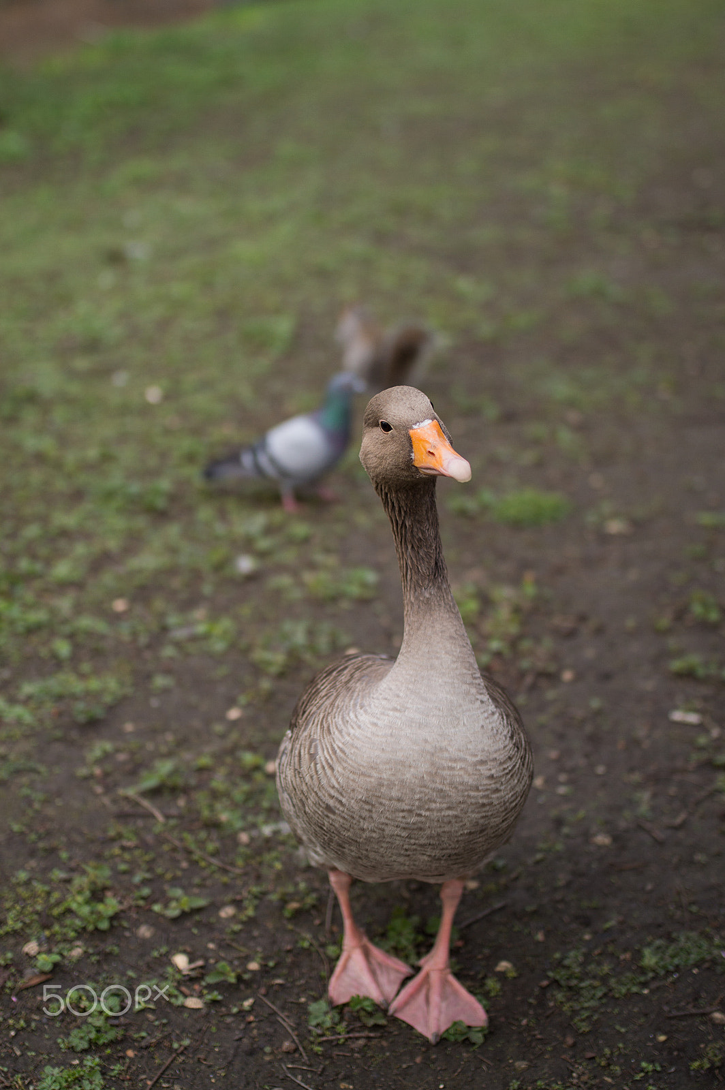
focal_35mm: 52
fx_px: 1589
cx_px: 362
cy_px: 545
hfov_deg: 25.7
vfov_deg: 37.9
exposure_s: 1/400
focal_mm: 35
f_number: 1.4
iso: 100
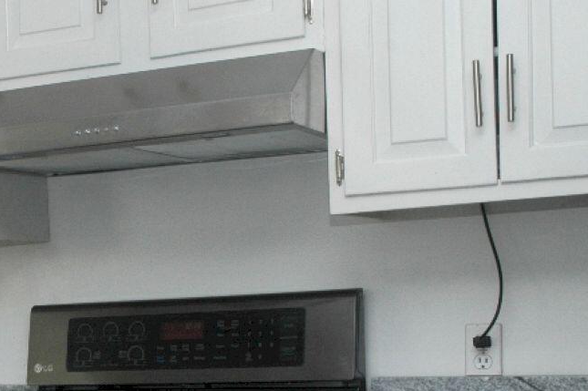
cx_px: -3
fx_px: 1371
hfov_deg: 23.2
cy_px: 339
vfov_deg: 16.1
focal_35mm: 84
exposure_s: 1/80
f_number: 8
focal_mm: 24
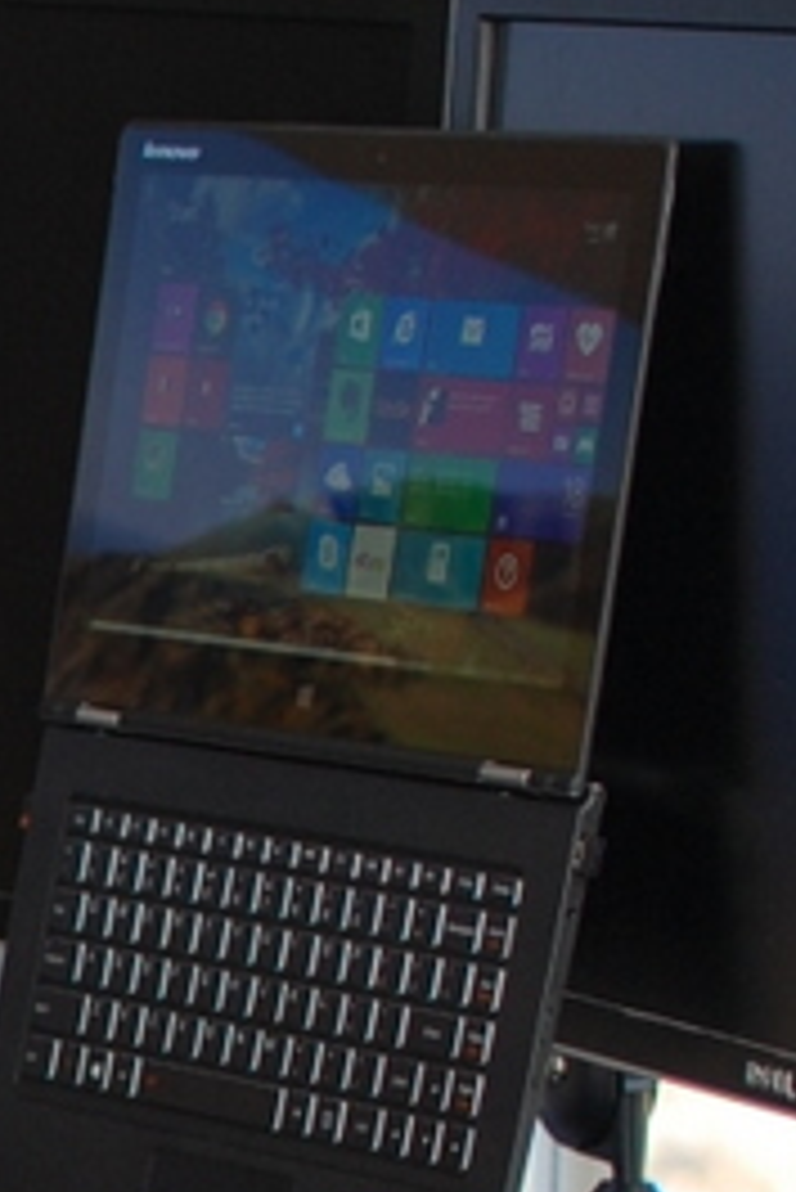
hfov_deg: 5.7
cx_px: -836
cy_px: 1507
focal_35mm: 237
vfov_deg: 8.6
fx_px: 7858
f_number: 2.5
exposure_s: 1/60
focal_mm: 35
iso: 200
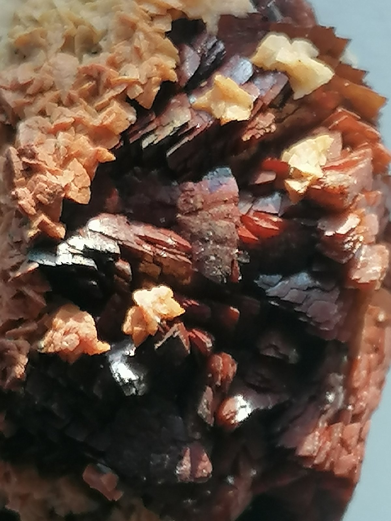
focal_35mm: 160
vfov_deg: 12.3
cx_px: 196
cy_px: 260
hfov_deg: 9.3
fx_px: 2410
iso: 50
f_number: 1.8
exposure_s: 1/100
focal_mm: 4.75
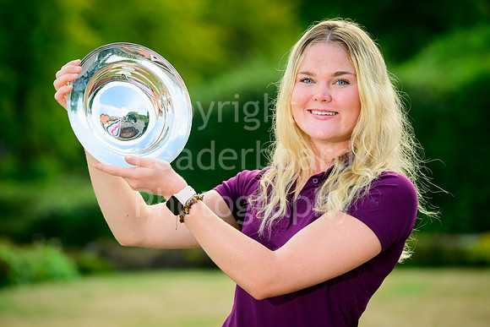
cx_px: 245
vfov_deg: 8.9
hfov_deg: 13.2
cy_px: 164
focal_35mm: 155
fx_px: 2110
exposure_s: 1/200
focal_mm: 155
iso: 160
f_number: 4
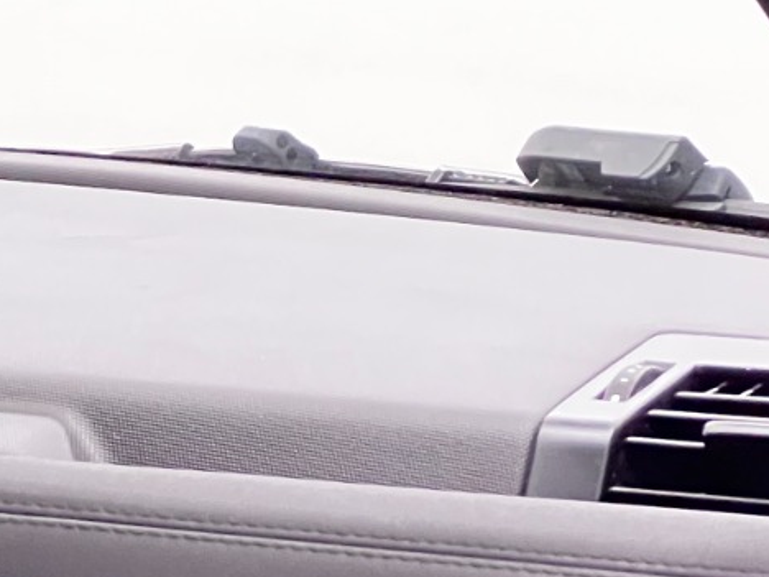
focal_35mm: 263
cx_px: -89
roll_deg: +1.2
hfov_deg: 7.5
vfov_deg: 5.6
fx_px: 5843
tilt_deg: -12.1
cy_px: 957
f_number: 2.8
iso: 800
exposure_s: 1/60
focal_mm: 9
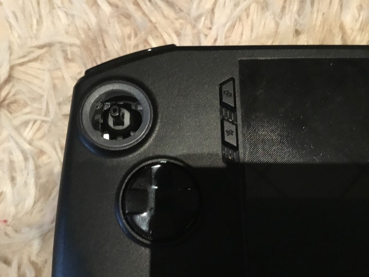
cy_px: 138
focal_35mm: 31
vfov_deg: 45.4
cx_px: 184
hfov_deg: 58.4
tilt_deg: -75.8
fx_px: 330
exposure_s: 1/15
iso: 320
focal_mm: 3.3
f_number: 2.4
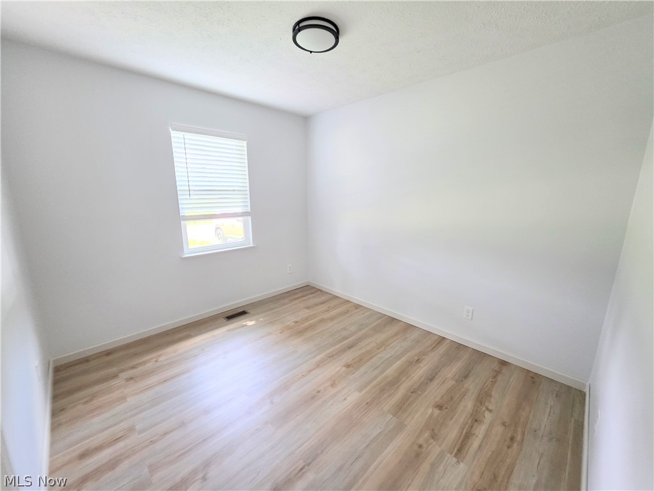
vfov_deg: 89.9
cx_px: 327
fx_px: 246
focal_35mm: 13
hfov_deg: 106.2
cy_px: 246
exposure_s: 1/60
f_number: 1.9
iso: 200
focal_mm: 2.2
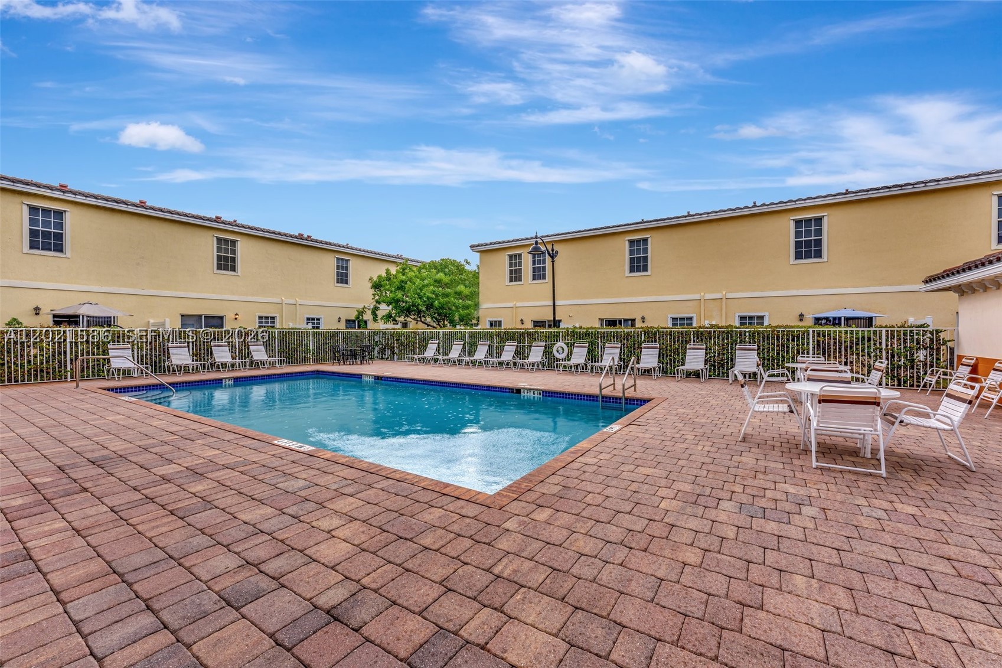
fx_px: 409
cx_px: 501
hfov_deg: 101.5
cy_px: 334
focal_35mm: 15
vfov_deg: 78.4
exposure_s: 1/160
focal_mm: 14.7
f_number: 8
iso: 125
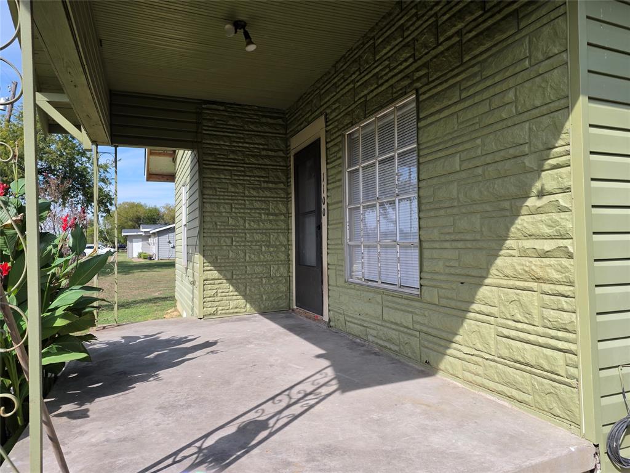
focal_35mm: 23
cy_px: 236
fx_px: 419
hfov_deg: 73.9
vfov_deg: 58.9
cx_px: 315
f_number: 1.7
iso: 80
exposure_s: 1/3100
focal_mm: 6.25
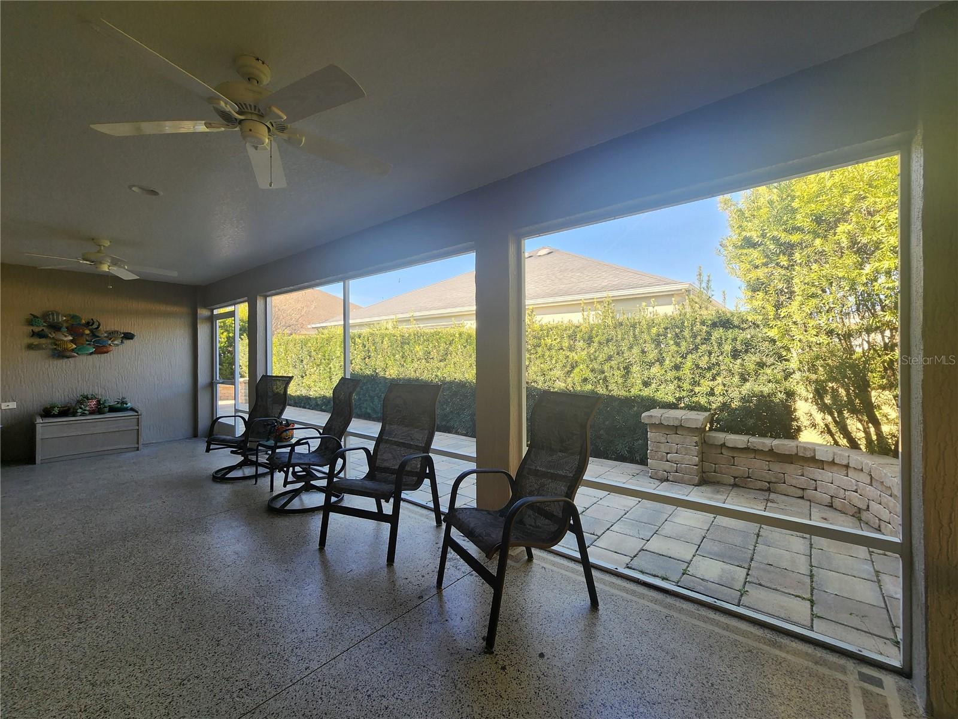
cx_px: 479
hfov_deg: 106.2
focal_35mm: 13
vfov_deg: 89.9
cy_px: 360
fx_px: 360
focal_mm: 2.2
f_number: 2.2
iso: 64
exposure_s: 1/120
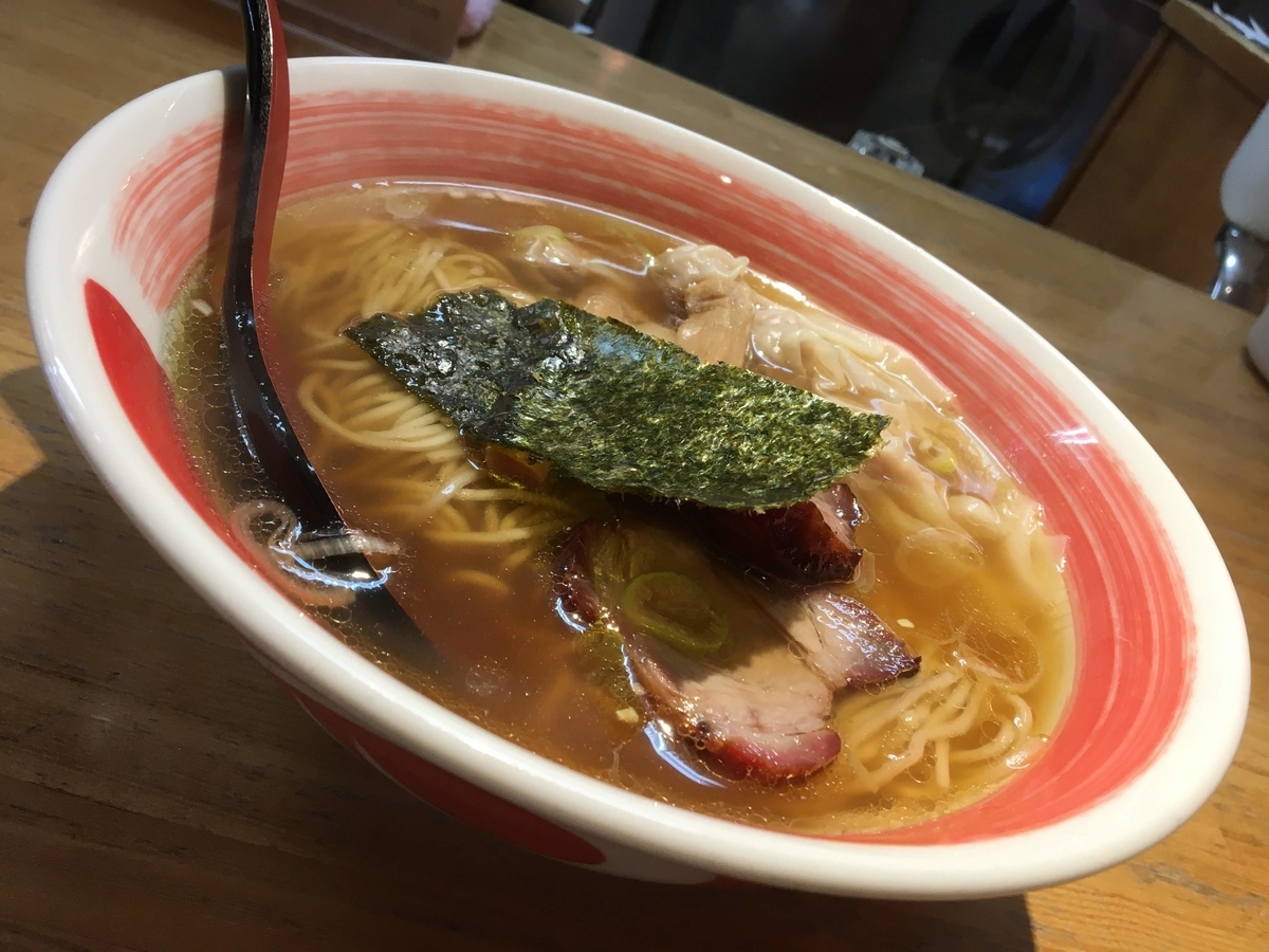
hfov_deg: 61.7
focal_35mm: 29
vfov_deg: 48.2
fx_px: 1063
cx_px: 634
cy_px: 476
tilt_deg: -32.8
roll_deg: -25.0
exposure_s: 1/30
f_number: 2.2
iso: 32
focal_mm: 4.15
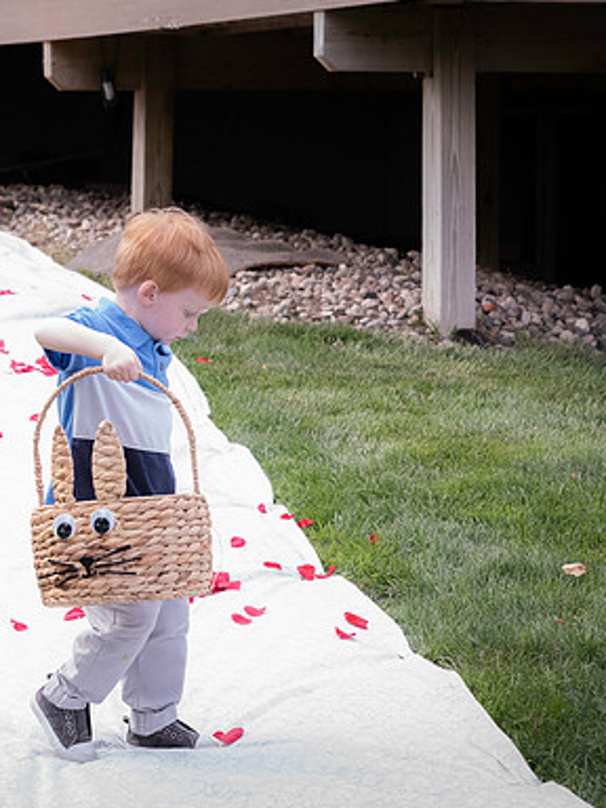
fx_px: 2964
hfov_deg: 11.6
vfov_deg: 15.5
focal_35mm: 127
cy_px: 405
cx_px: 83
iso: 2800
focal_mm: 65
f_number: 8
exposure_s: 1/500
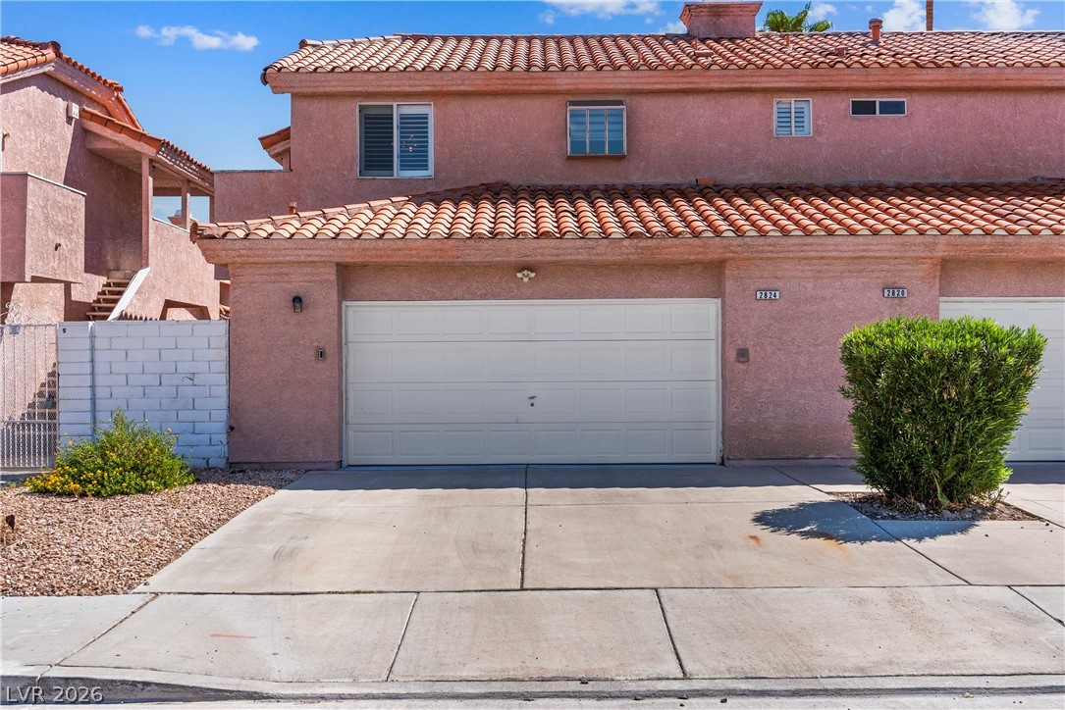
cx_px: 532
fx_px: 1006
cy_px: 355
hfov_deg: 55.8
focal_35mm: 34
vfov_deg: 38.9
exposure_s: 1/8000
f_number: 8
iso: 400
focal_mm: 23
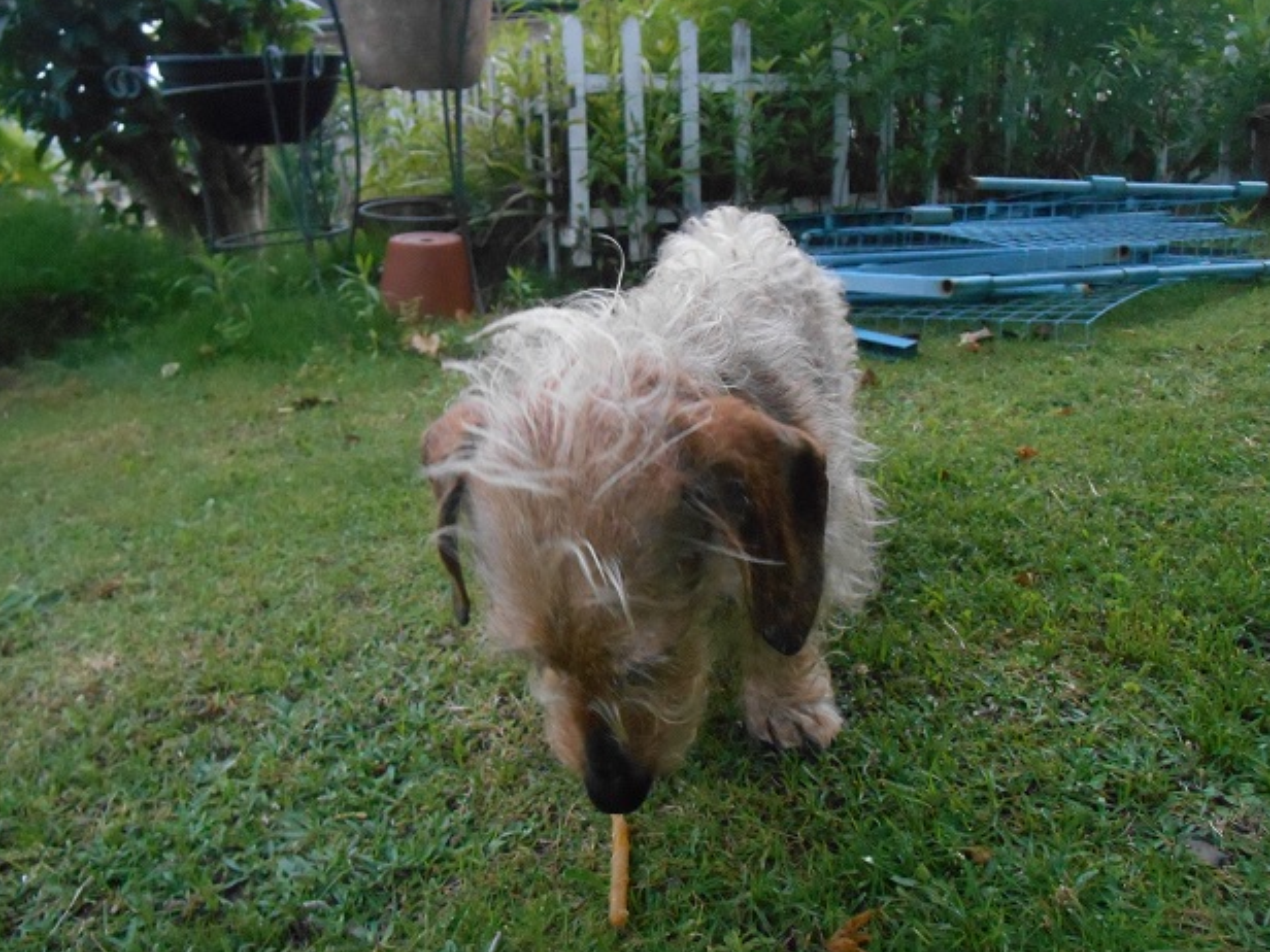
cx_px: 635
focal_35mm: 27
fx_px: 991
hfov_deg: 65.3
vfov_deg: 51.3
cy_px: 464
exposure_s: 1/160
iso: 800
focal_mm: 4.7
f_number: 3.4
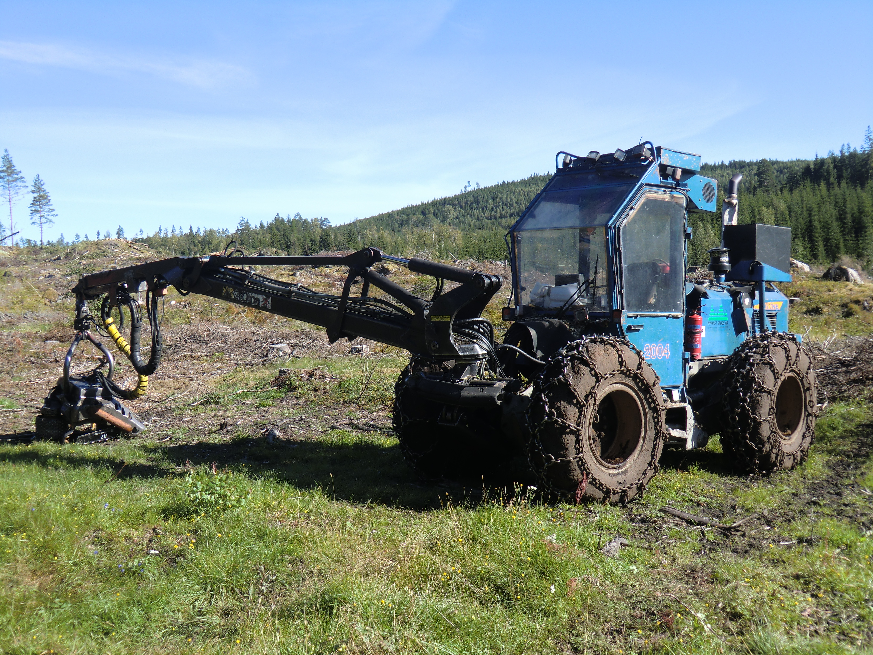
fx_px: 1009
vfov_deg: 36.0
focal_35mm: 40
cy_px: 328
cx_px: 436
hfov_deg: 46.8
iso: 64
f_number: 3.8
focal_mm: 7.1
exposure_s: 1/320
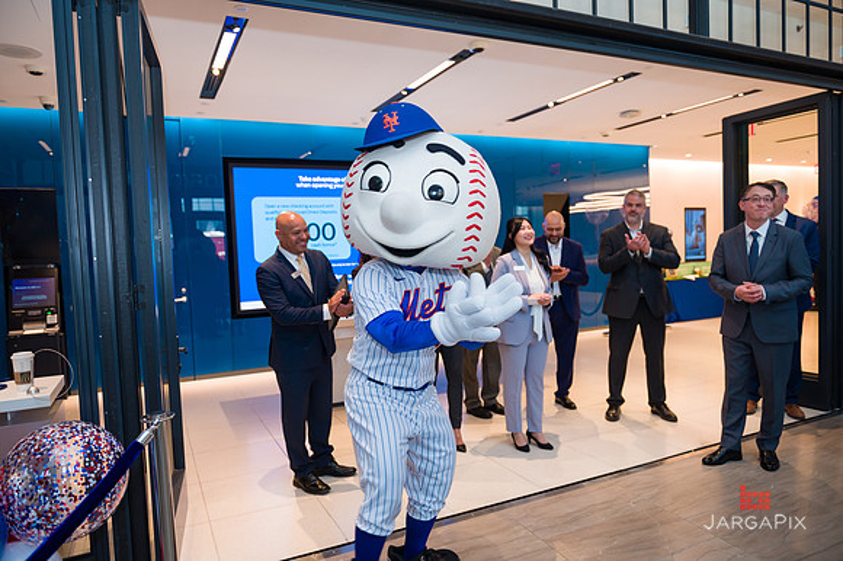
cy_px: 280
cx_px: 422
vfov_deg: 53.1
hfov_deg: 73.8
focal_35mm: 24
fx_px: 562
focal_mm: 24
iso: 800
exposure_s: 1/200
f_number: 4
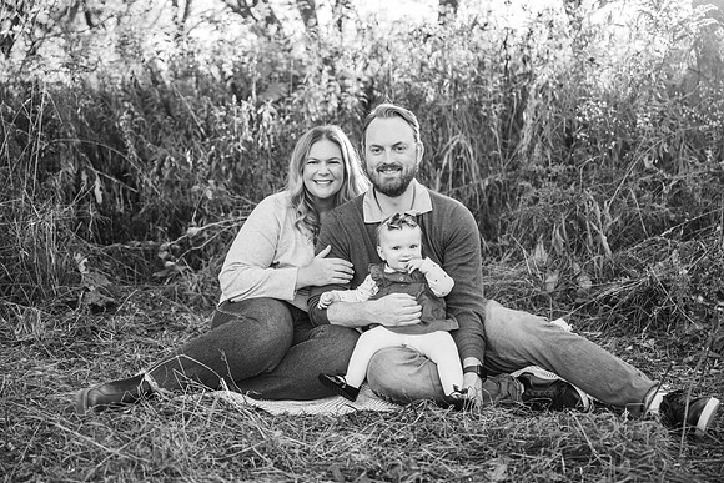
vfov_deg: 29.3
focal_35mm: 46
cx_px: 362
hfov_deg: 42.7
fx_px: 925
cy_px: 242
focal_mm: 46
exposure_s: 1/800
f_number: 2.8
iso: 640
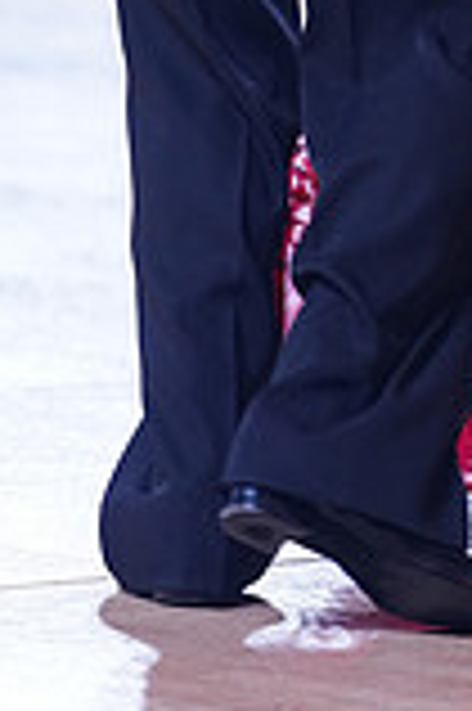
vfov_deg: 4.4
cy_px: -414
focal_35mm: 471
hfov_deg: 2.9
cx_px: 564
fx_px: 9283
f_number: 2.8
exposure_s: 1/500
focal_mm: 128
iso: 1000
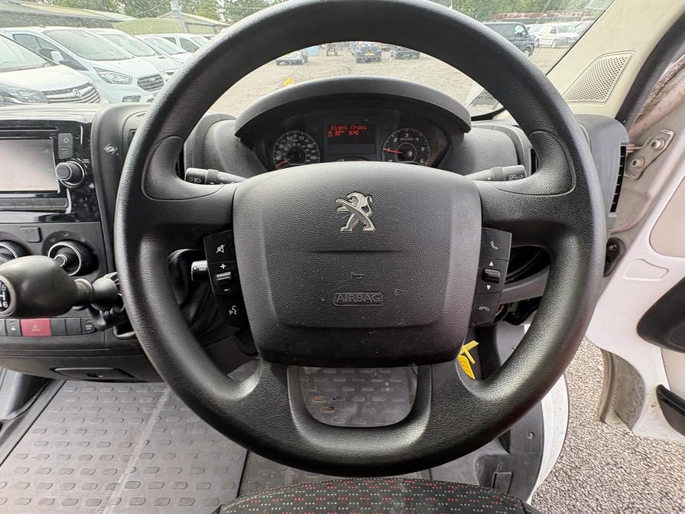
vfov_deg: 85.7
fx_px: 277
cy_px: 257
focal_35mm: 14
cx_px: 342
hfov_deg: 102.1
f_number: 2.2
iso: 100
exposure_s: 1/142
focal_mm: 2.22
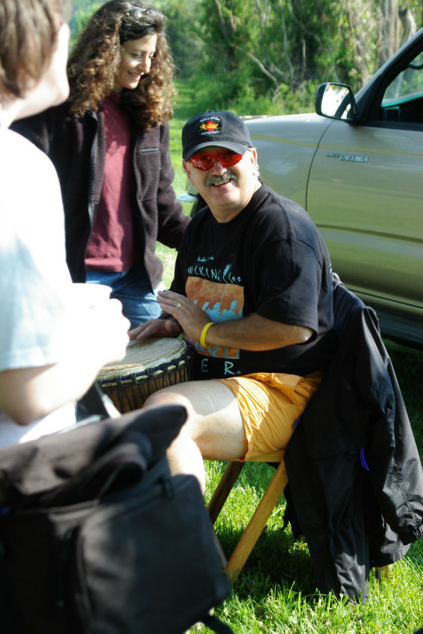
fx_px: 1850
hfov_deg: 13.0
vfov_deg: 19.5
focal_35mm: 105
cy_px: 317
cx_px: 212
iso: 400
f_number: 8
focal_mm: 70
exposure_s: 1/250
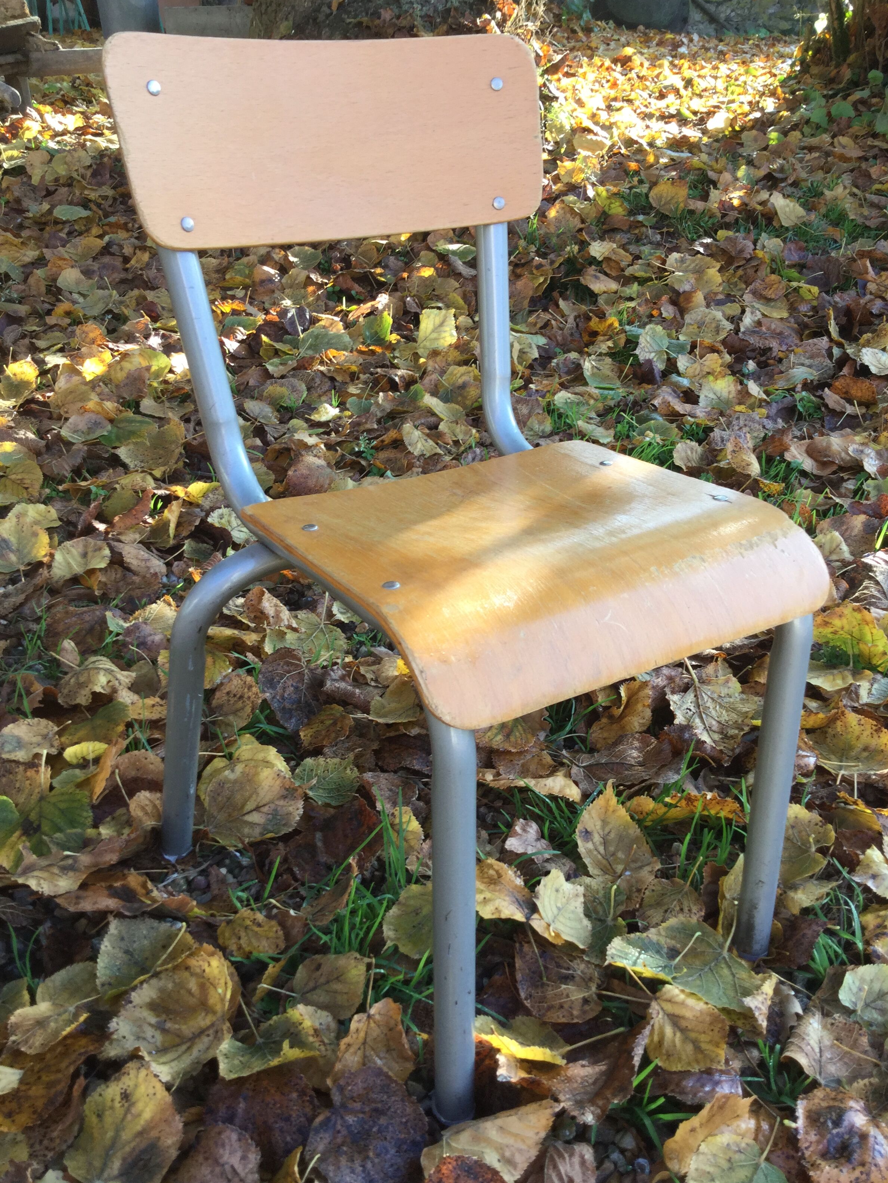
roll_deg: -0.8
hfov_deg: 44.2
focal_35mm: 32
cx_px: 446
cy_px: 595
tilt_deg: -29.6
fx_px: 1094
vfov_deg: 56.8
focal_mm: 3.3
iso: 25
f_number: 2.4
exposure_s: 1/100
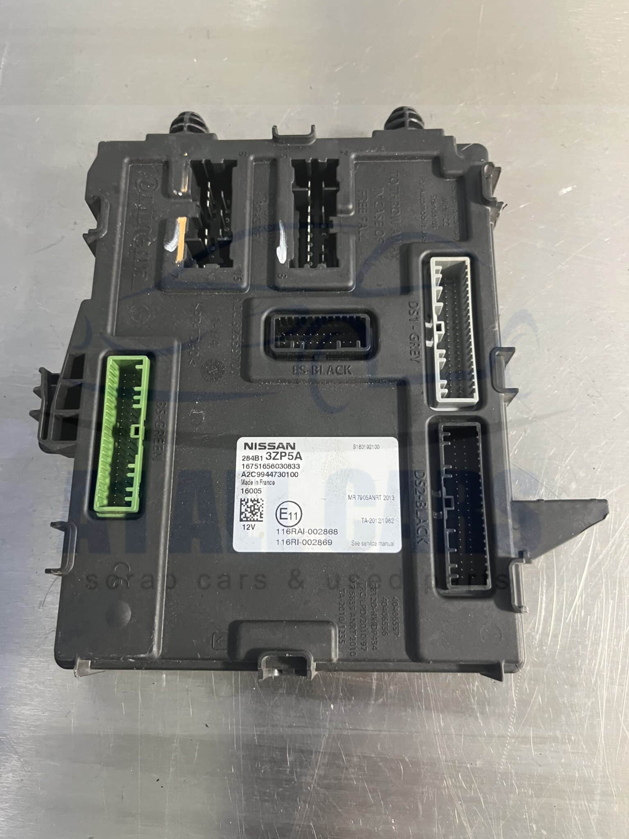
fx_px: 630
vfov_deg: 67.3
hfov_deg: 53.1
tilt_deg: -75.2
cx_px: 314
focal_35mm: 26
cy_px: 420
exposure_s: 1/33
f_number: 1.6
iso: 500
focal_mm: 5.1
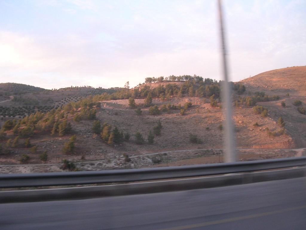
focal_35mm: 38
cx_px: 153
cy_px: 115
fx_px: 336
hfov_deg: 49.0
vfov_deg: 37.7
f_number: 2.8
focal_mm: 5.8
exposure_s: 1/65.1
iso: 100
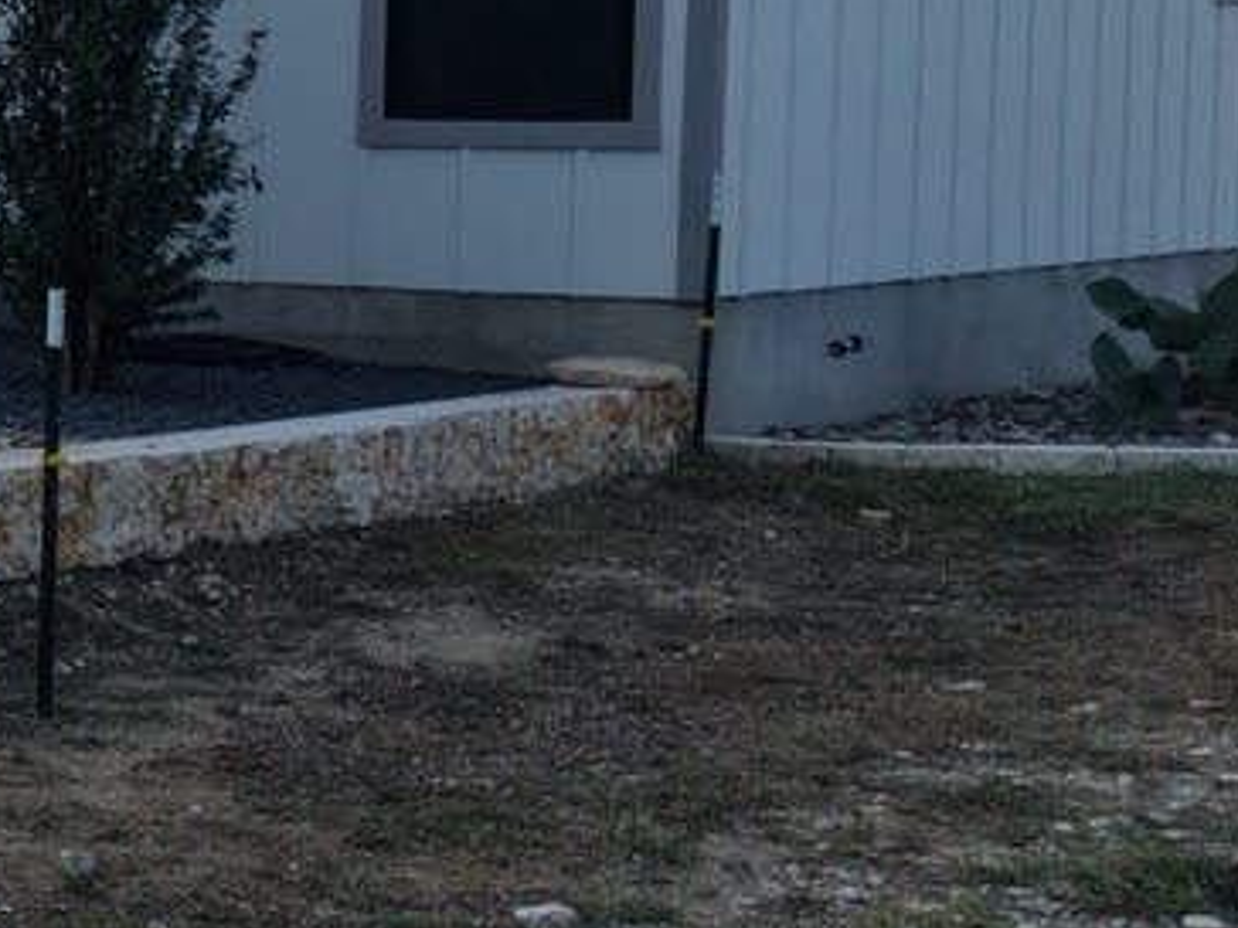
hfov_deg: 16.2
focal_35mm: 95
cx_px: -1190
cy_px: 299
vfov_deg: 15.5
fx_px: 3398
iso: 400
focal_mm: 8.67
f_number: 1.8
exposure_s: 1/6400
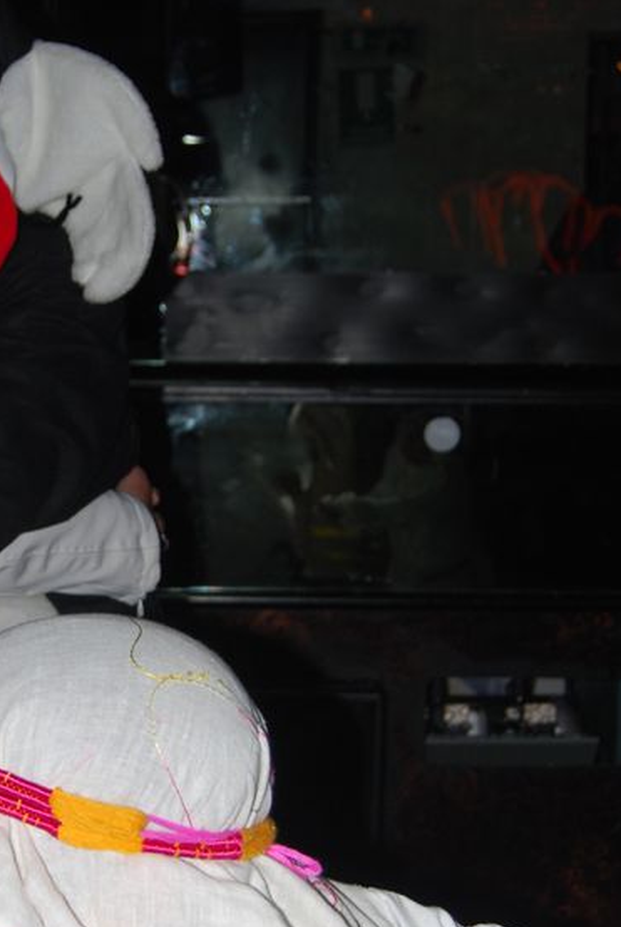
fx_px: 2347
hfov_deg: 14.8
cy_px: 639
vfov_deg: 22.2
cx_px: -29
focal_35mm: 91
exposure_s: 1/60
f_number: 4.2
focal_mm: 28
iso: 200
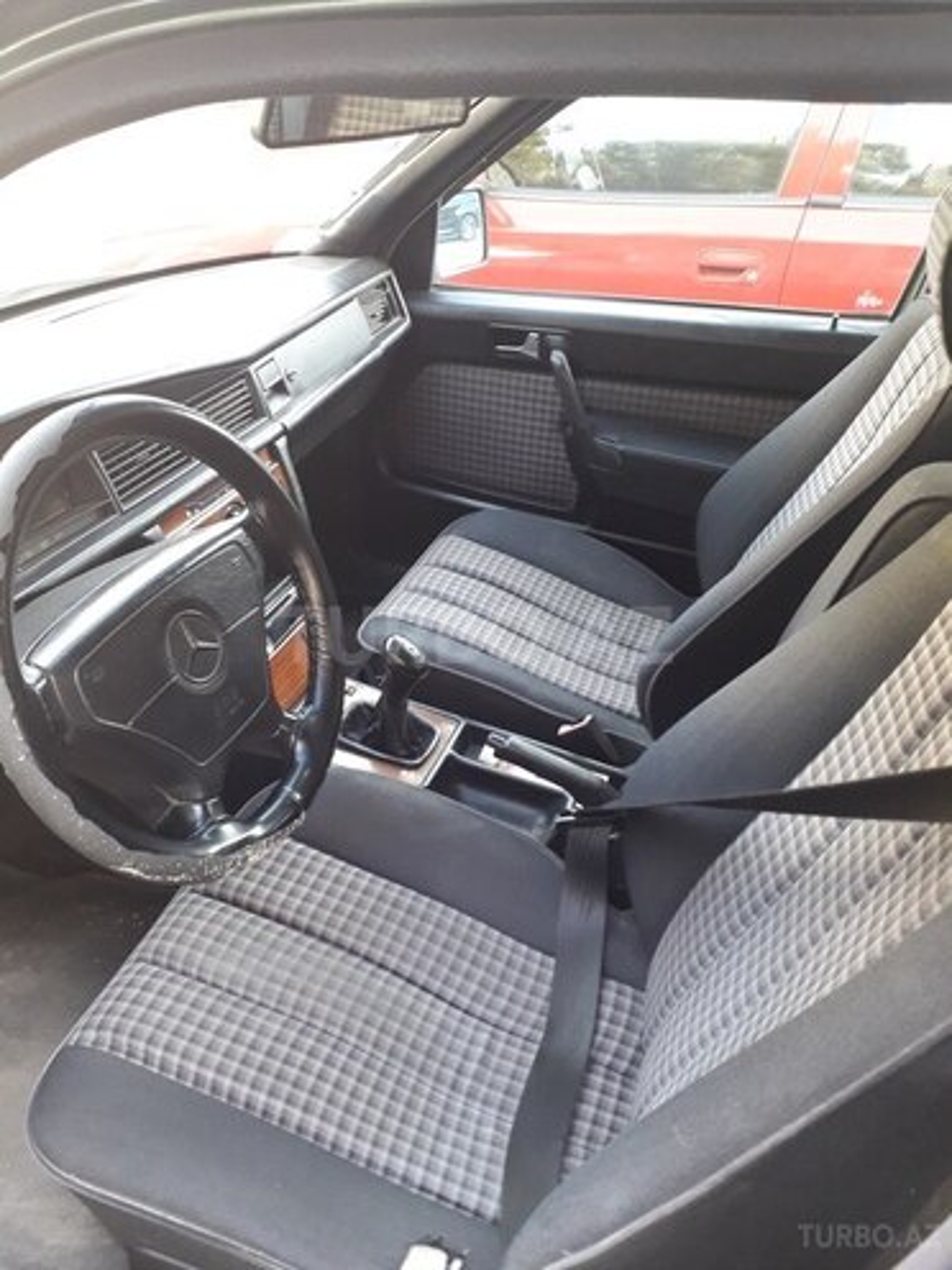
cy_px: 635
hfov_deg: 51.4
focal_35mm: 27
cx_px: 476
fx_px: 990
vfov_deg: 65.3
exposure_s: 1/50
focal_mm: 3.6
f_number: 1.9
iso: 160
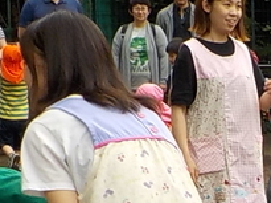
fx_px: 1375
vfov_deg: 8.3
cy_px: 272
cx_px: 405
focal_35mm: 176
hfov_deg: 10.8
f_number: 3.3
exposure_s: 1/320
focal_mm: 4.1
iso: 125
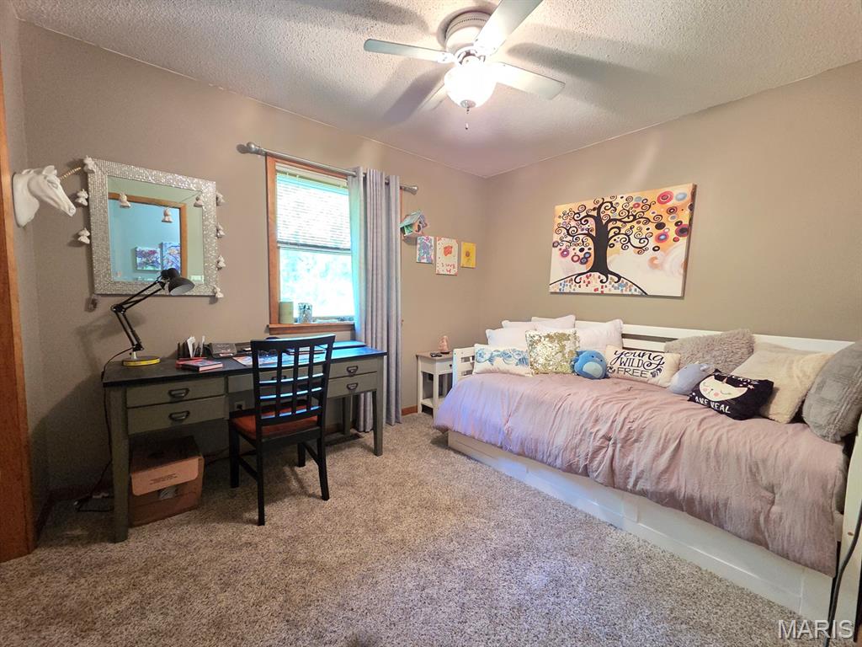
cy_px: 324
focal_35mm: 13
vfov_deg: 89.9
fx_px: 324
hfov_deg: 106.2
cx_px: 431
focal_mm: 2.2
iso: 1250
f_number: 2.2
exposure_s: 1/40
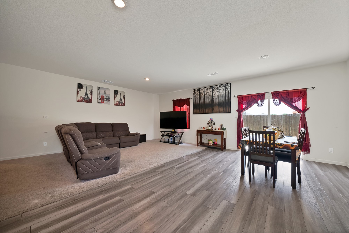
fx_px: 116
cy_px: 116
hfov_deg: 112.6
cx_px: 174
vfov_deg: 90.1
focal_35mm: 12
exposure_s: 1/13
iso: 640
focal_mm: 12
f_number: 9
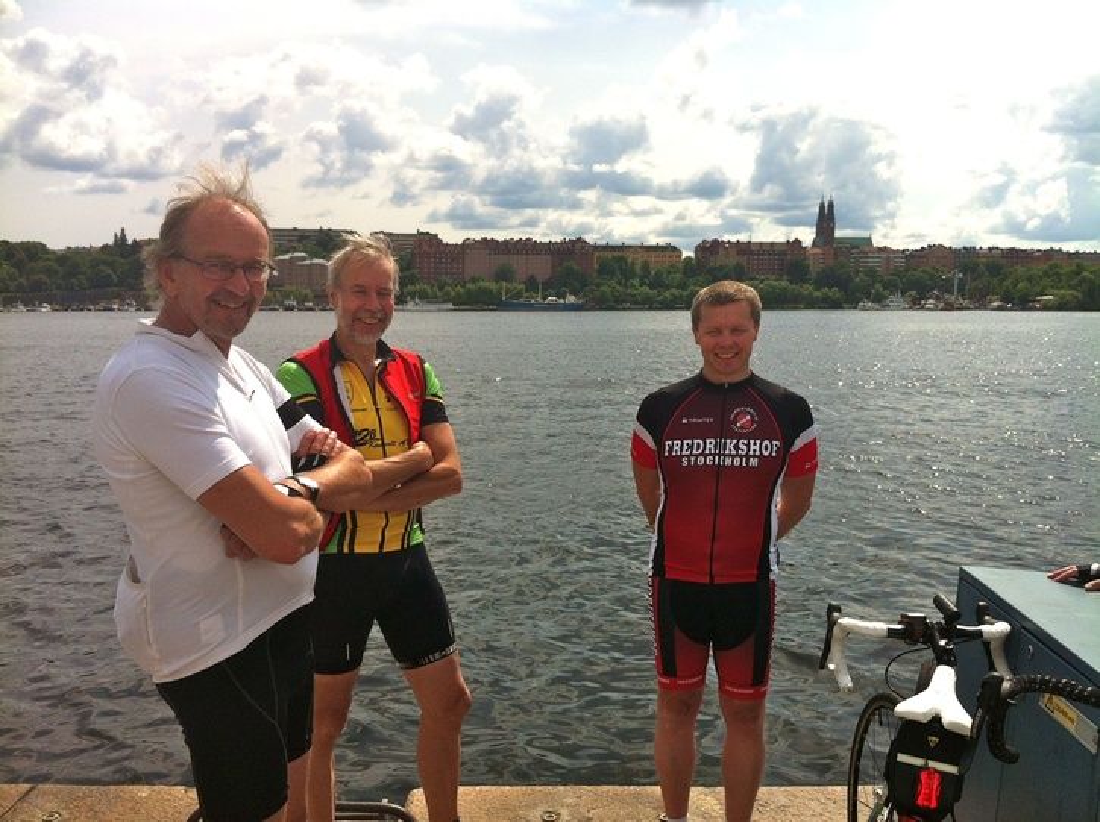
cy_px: 411
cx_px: 550
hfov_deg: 52.7
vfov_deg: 40.6
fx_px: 1111
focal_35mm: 35
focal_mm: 3.85
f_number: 2.8
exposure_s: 1/2155
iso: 80
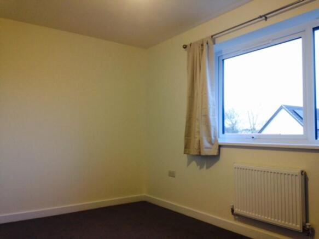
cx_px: 160
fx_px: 304
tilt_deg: +2.1
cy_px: 120
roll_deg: +0.1
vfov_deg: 42.9
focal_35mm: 33
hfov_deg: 55.4
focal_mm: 4.12
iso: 64
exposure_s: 1/20
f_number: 2.4
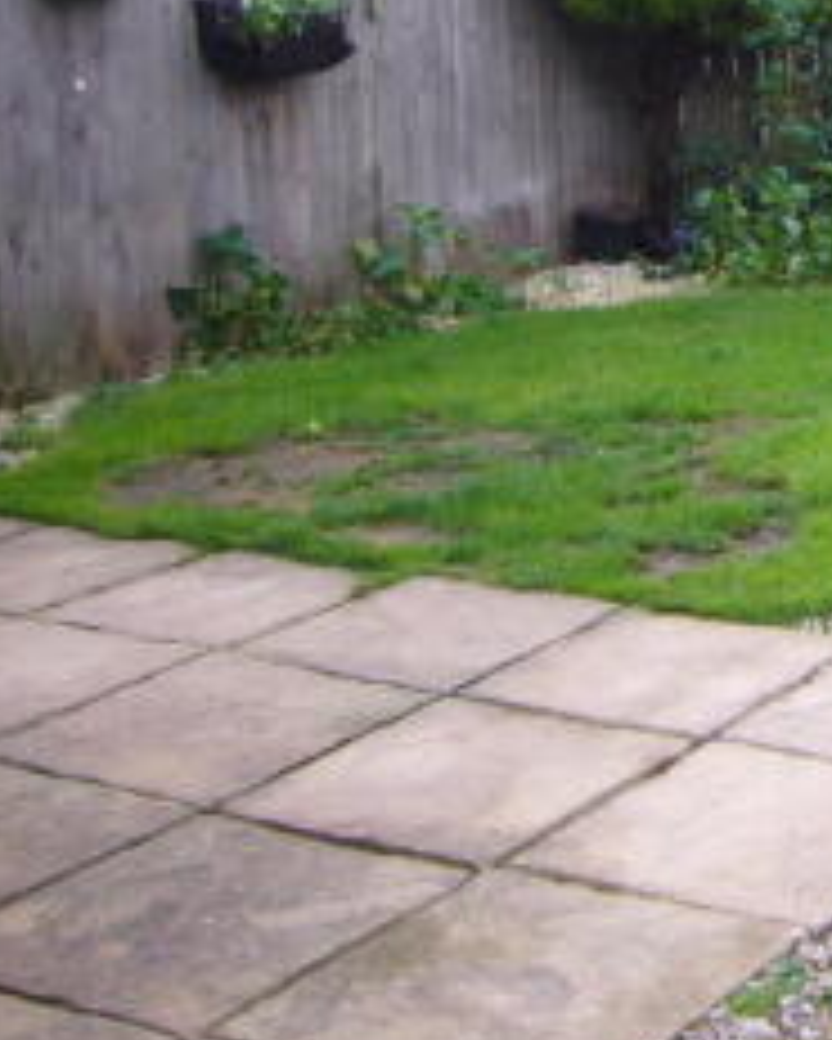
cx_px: 1194
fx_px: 2122
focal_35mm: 69
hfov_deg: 19.7
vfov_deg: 26.7
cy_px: 142
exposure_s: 1/80
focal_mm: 4.6
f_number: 2.8
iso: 80
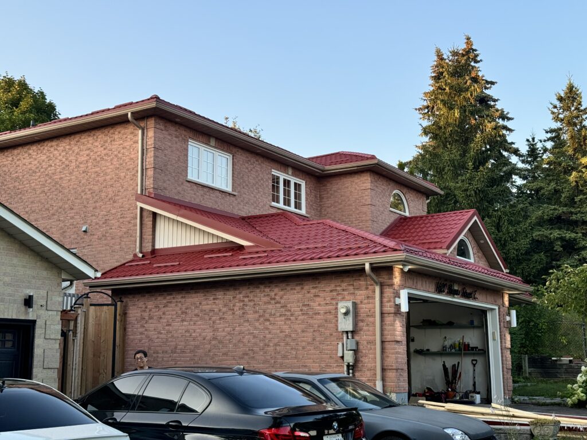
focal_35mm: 48
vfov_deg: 30.3
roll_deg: +0.4
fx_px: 814
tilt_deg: +11.9
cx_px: 294
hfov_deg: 39.7
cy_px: 220
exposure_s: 1/364
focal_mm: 6.76
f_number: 1.78
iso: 64
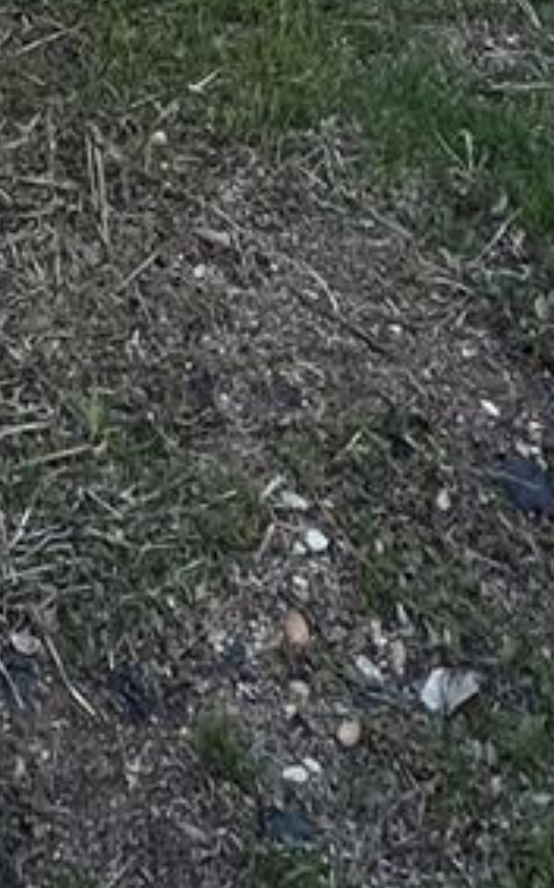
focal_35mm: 75
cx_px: -230
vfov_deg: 15.9
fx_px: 1814
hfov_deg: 16.2
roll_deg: +0.5
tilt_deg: -3.1
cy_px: -1153
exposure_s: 1/354
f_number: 1.8
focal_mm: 1.57
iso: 32
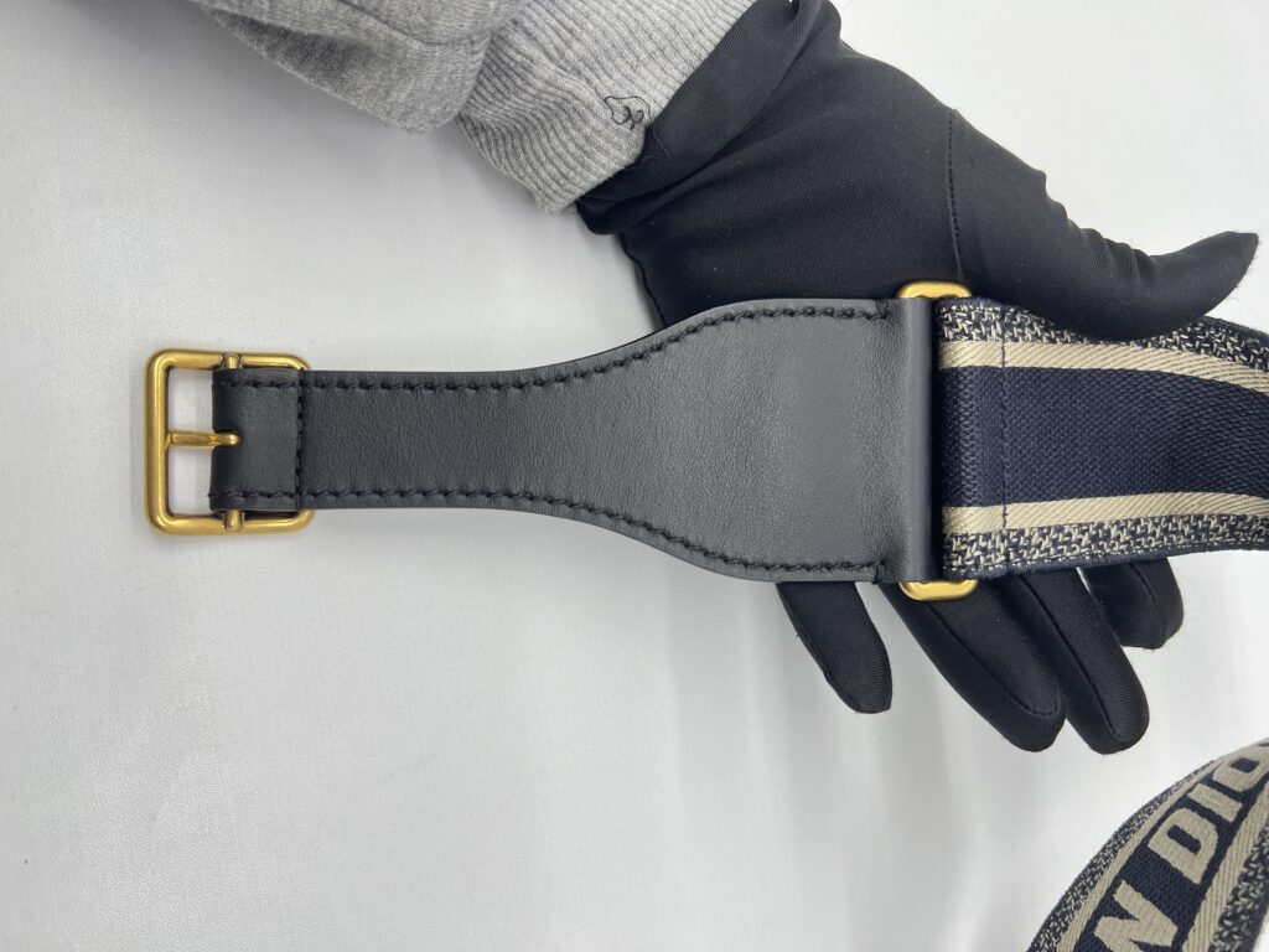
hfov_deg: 67.3
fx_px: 953
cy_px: 476
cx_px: 634
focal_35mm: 26
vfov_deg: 53.1
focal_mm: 5.7
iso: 50
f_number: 1.5
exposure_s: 1/100
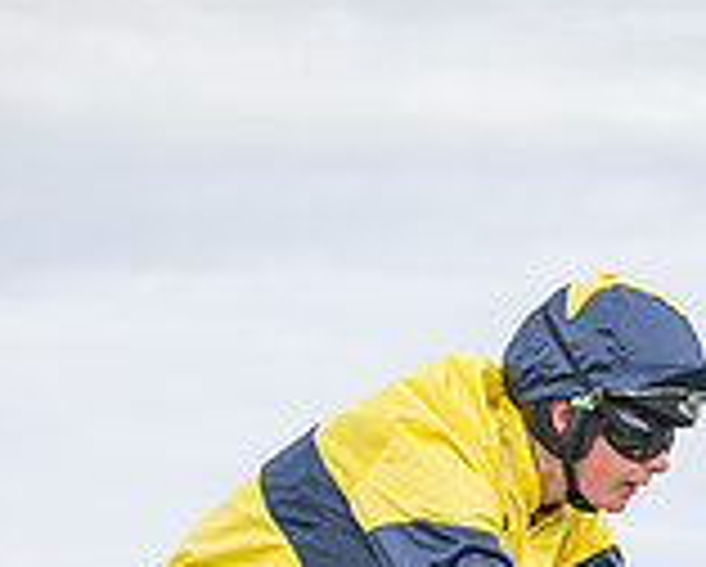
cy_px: 980
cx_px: 507
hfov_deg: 6.7
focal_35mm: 287
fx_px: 6004
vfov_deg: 5.3
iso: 400
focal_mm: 70
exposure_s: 1/2000
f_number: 2.8
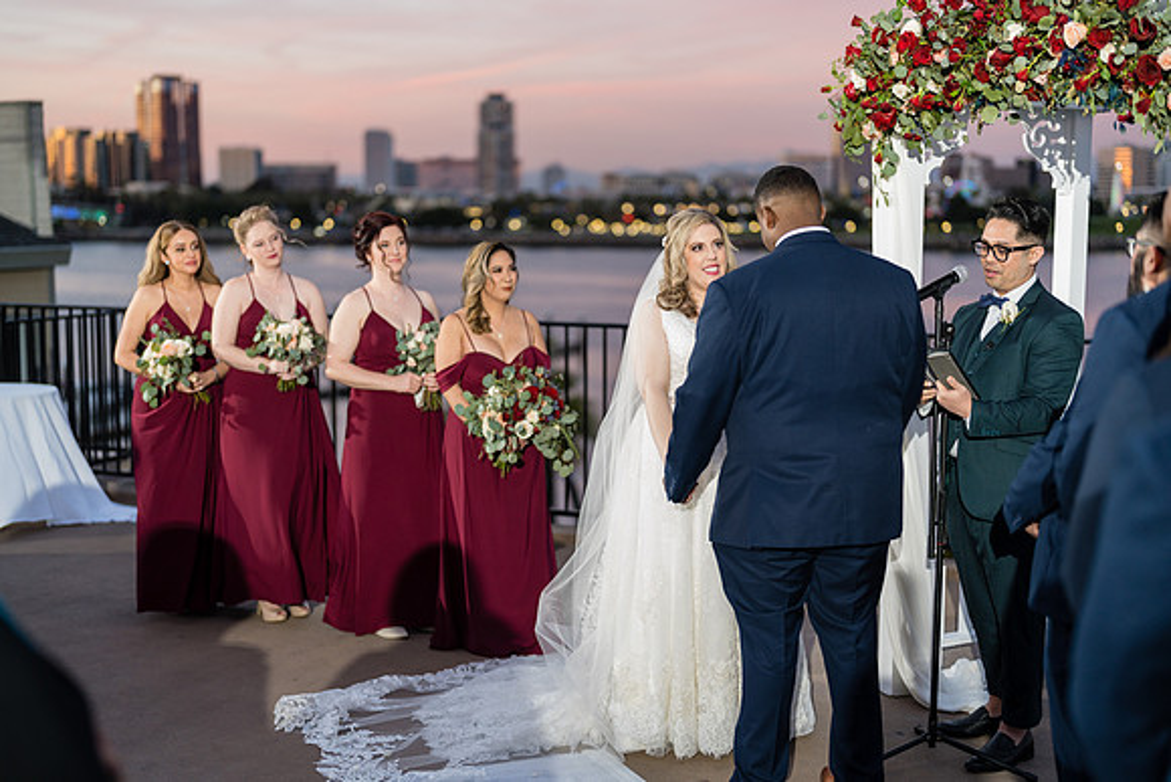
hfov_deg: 39.6
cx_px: 586
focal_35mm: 50
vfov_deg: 27.0
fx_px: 1627
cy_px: 391
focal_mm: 50
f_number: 1.2
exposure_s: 1/250
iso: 500
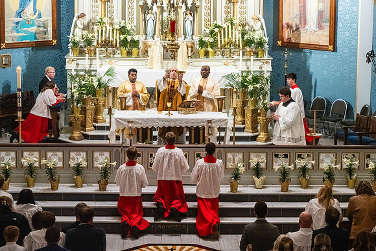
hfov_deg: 20.4
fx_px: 1044
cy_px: 126
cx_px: 188
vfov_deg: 13.7
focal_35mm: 100
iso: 5000
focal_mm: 99
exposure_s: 1/60
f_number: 13
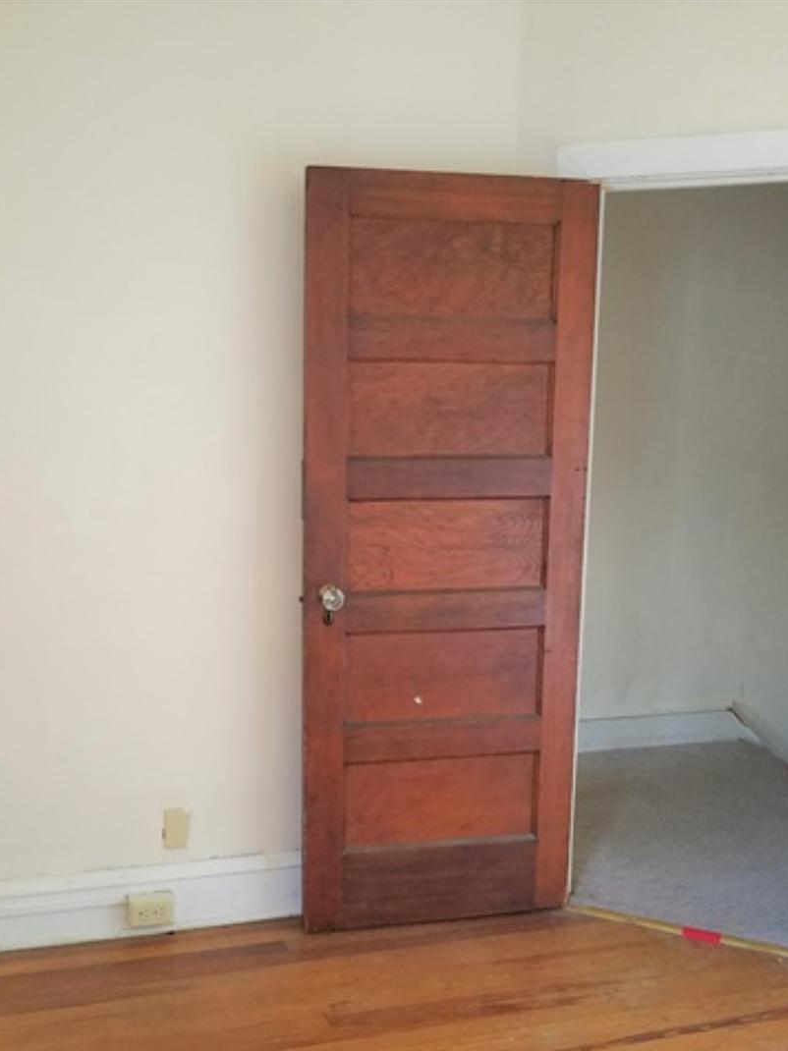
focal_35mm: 35
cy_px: 528
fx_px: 1063
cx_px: 359
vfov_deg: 52.6
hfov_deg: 40.6
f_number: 1.7
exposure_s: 1/18
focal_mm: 4.2
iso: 200
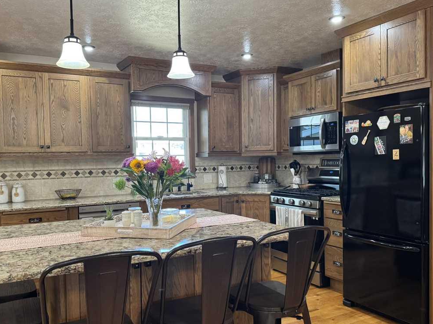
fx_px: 388
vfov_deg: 45.4
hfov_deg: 58.3
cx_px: 204
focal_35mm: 31
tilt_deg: -2.0
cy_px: 171
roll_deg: +0.9
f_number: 1.78
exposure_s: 1/60
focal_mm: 6.76
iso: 250
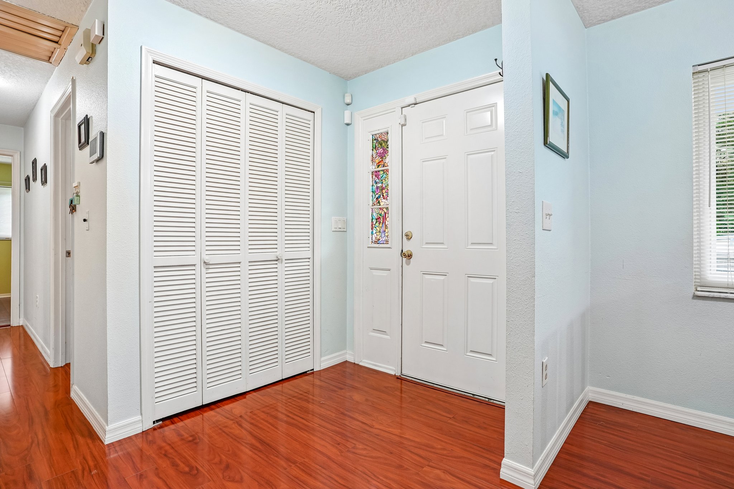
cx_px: 367
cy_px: 244
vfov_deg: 70.4
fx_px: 347
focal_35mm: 17
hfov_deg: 93.3
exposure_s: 1/10
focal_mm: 17
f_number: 8
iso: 400
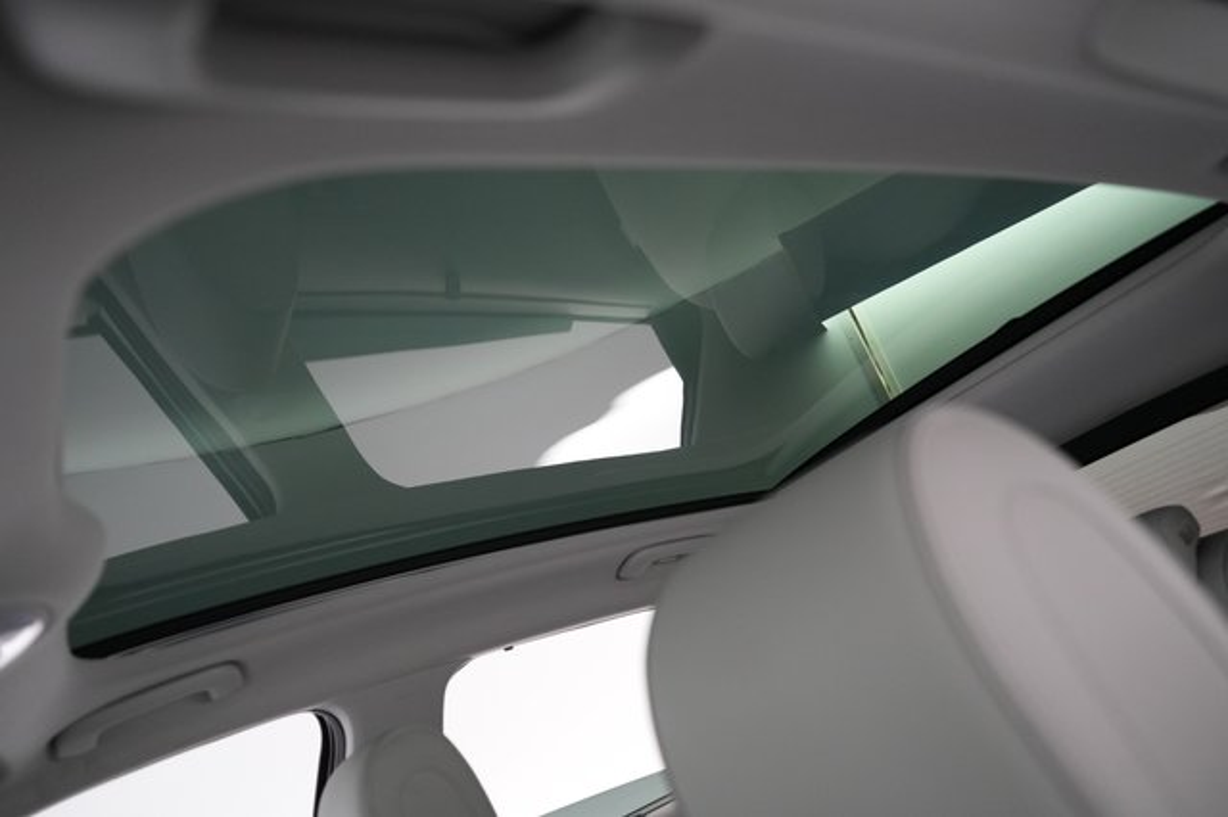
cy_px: 408
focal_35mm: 25
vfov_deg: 51.2
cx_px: 614
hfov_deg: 71.5
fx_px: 852
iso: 2500
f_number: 2.8
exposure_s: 1/160
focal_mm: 25
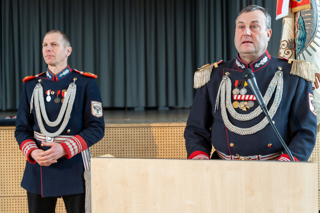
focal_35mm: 50
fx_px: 440
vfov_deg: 27.3
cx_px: 160
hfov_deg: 40.0
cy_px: 106
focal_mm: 49.5
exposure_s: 1/125
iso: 1250
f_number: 2.8
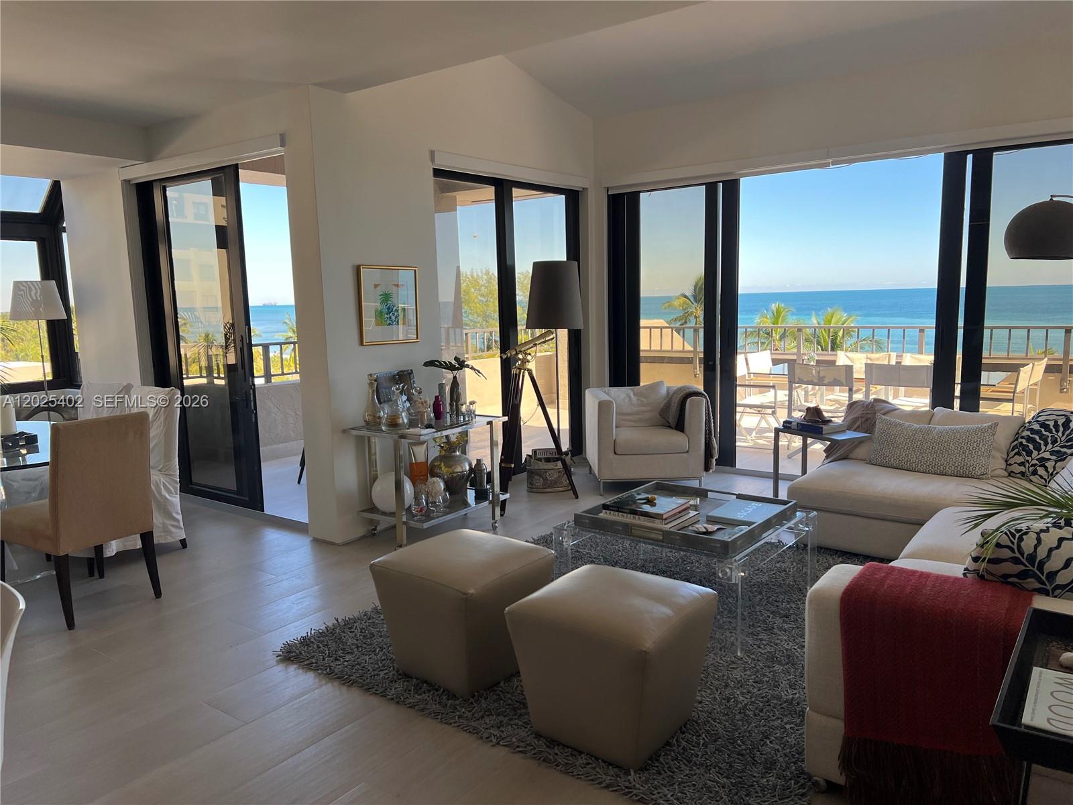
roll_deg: +1.3
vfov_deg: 53.1
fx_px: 806
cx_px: 536
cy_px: 402
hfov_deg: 67.3
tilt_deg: -8.2
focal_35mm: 26
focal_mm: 5.7
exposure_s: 1/575
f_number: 1.5
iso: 50
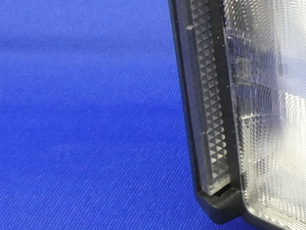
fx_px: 1256
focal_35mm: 142
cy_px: 51
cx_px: 577
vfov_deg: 10.4
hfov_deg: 12.5
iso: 200
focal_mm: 6.7
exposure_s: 1
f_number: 8
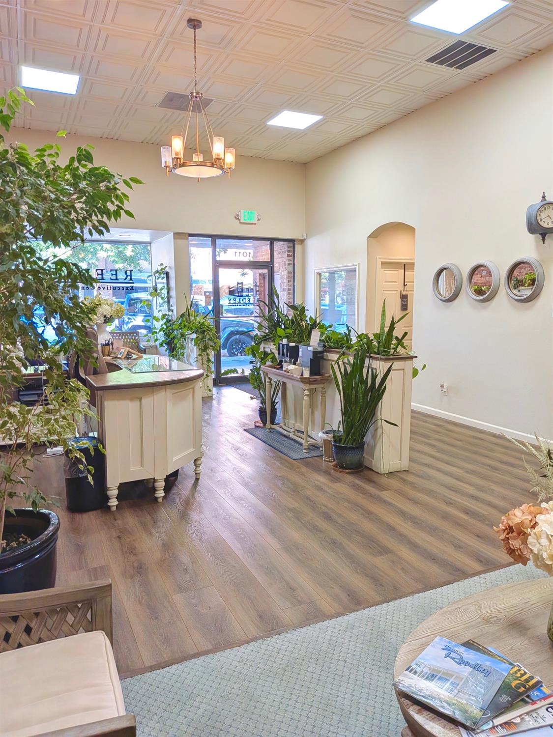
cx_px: 276
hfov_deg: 56.8
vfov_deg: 71.6
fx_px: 511
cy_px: 368
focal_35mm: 24
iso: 43
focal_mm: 4.53
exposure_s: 1/120
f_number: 1.7
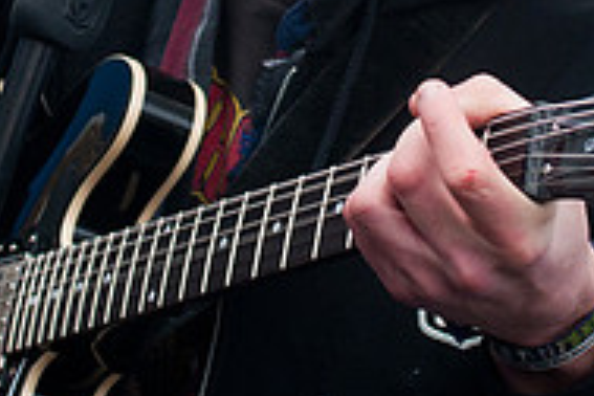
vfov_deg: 8.4
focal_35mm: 162
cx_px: 251
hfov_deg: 12.7
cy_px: -30
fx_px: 2665
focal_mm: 35
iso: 500
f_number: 4
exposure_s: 1/320
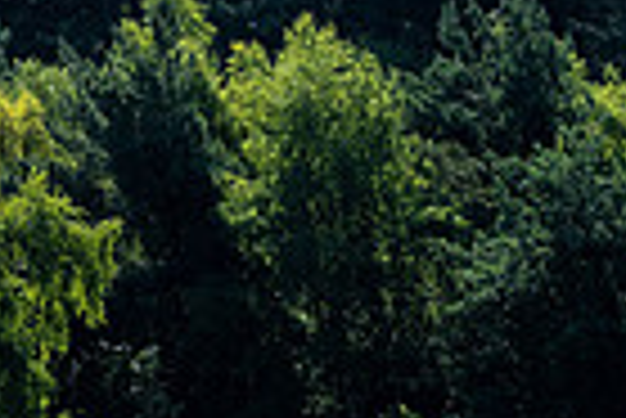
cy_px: 626
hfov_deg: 4.2
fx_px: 8338
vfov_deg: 2.9
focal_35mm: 479
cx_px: -729
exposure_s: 1/1600
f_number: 5.6
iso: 250
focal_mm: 70
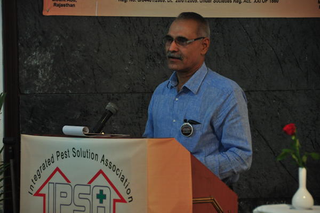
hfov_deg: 11.4
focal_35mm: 180
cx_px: 160
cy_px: 106
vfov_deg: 7.6
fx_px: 1599
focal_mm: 120
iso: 800
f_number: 5.3
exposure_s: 1/40
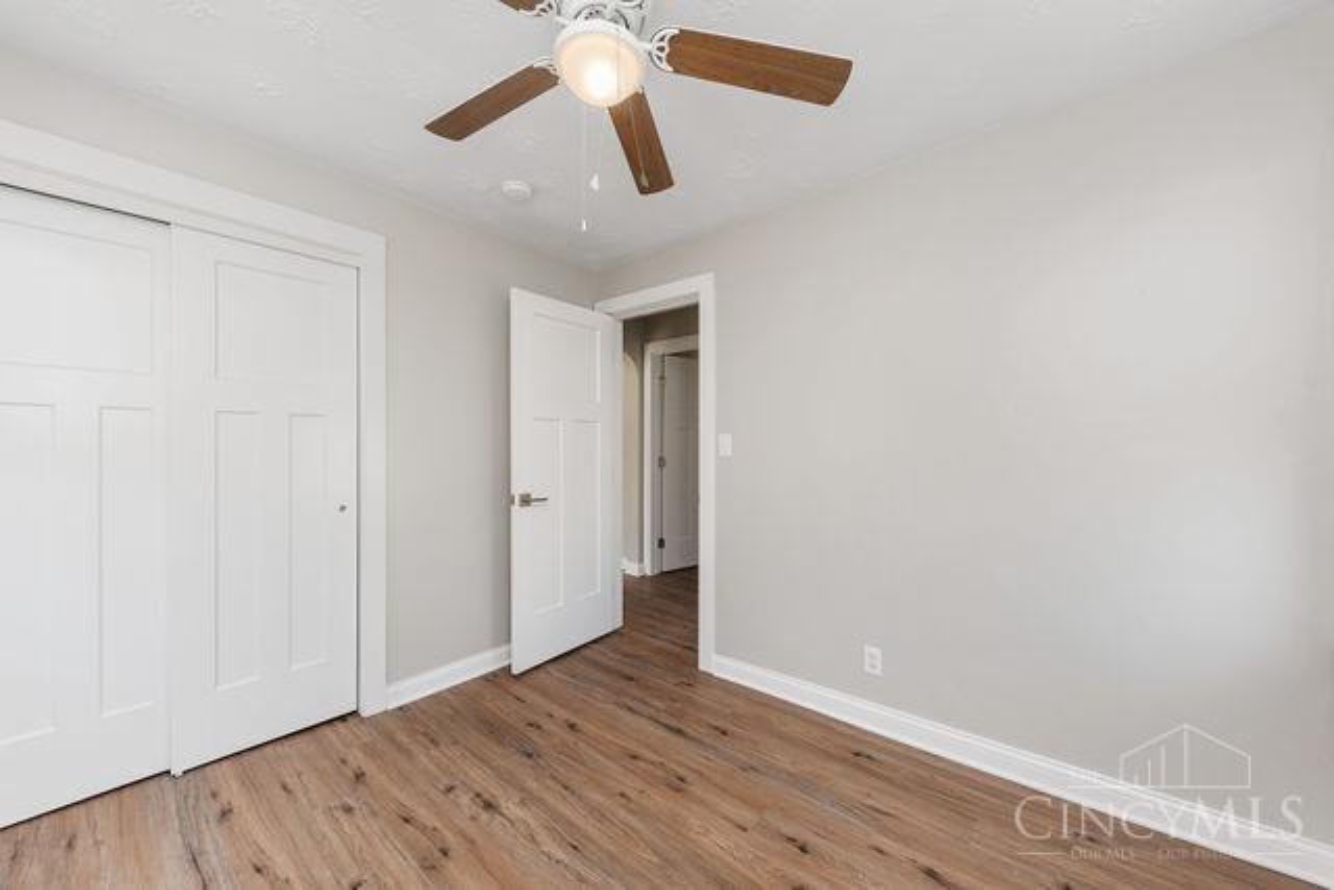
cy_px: 445
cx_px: 667
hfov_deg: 104.2
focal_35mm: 14
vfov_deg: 81.2
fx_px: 519
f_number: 5.6
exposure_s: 1/100
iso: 250
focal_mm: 14
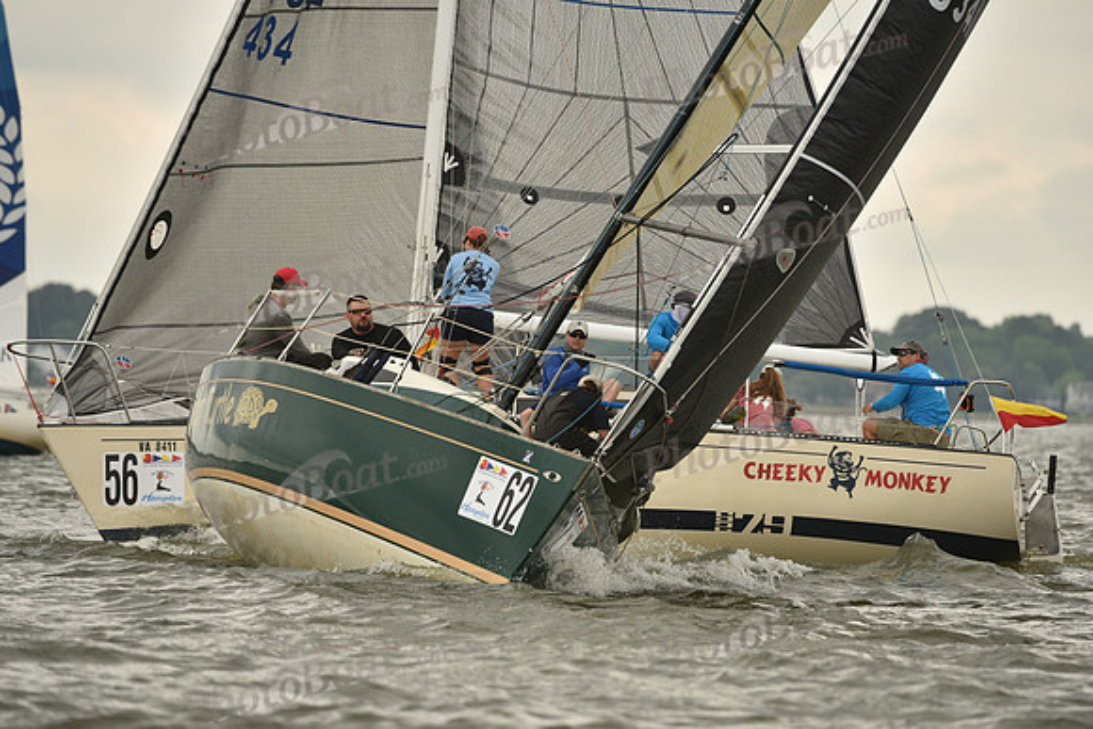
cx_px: 546
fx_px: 11539
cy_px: 364
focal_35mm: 380
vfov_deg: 3.6
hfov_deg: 5.4
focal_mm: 380
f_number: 6.3
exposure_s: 1/1000
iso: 400
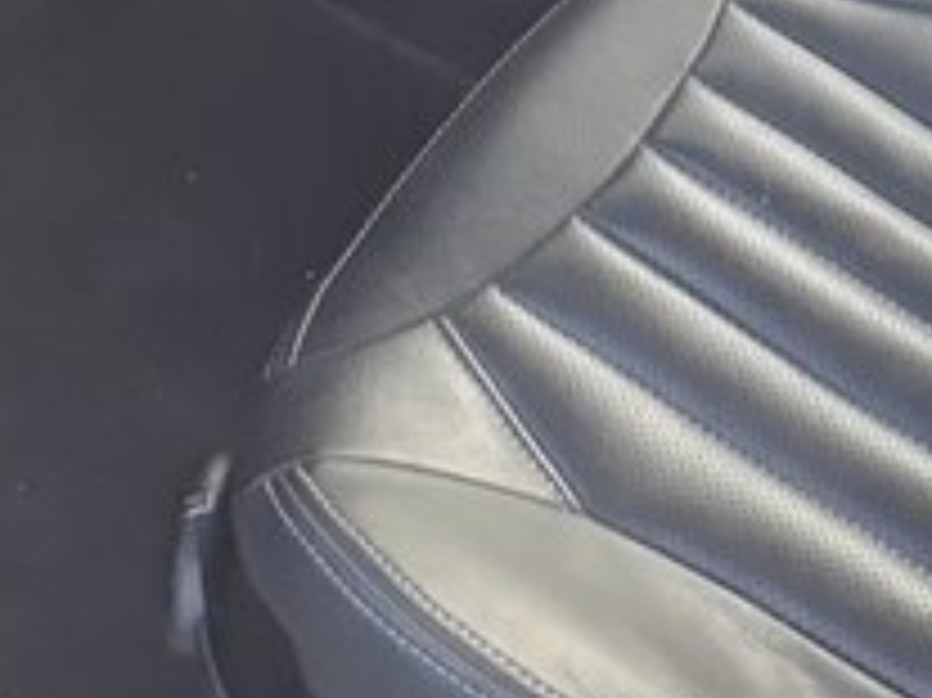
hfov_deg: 20.7
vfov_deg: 16.1
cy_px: -250
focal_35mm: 86
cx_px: 1216
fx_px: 2314
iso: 160
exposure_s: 1/33
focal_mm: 3.6
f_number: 1.9
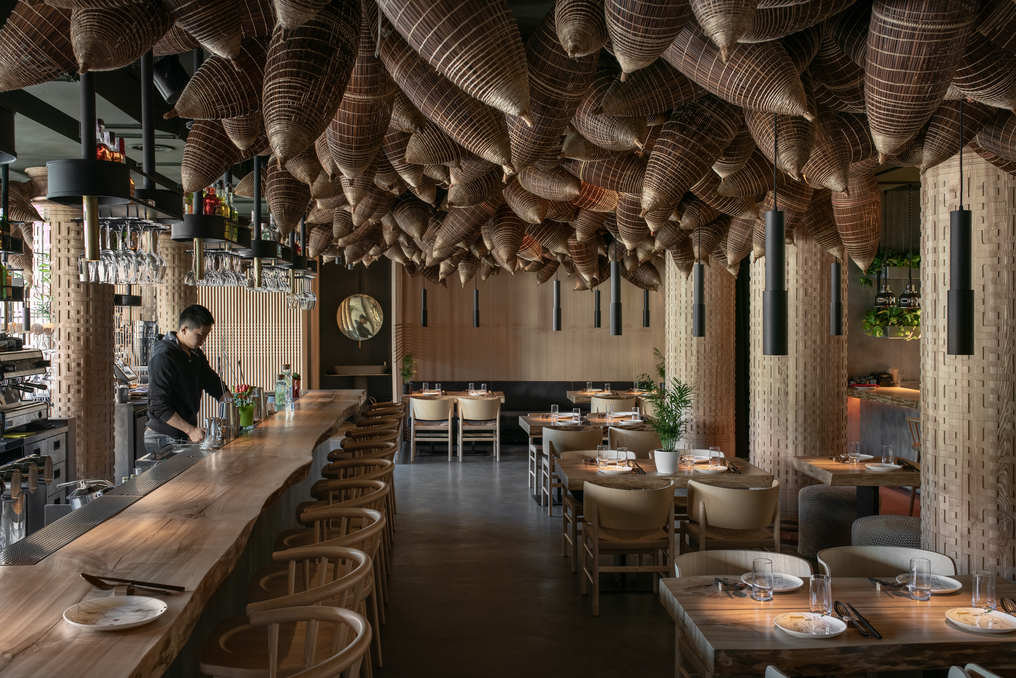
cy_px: 339
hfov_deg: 54.4
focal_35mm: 35
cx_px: 508
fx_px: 988
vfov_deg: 37.9
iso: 160
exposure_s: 1/25
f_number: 6.3
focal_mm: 35
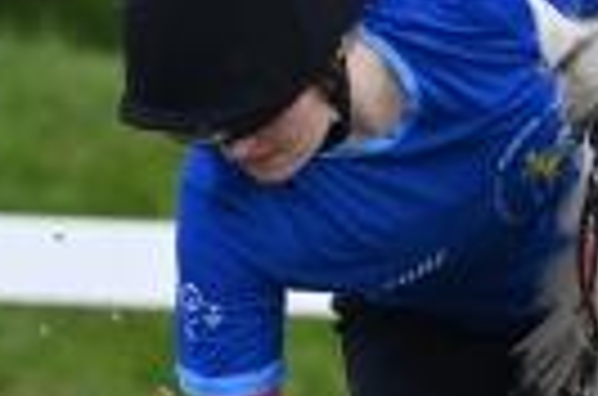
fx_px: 23979
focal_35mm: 1447
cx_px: 508
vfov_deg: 0.9
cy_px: 760
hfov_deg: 1.4
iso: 450
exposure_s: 1/1250
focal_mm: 240
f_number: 5
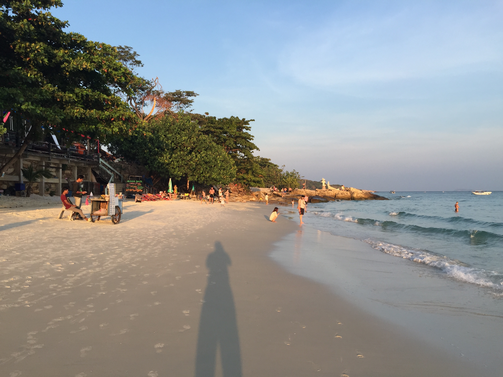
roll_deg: -0.4
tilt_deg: +0.3
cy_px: 188
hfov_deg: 61.7
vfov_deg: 48.2
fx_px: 421
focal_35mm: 29
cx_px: 252
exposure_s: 1/590
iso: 32
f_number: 2.2
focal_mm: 4.15
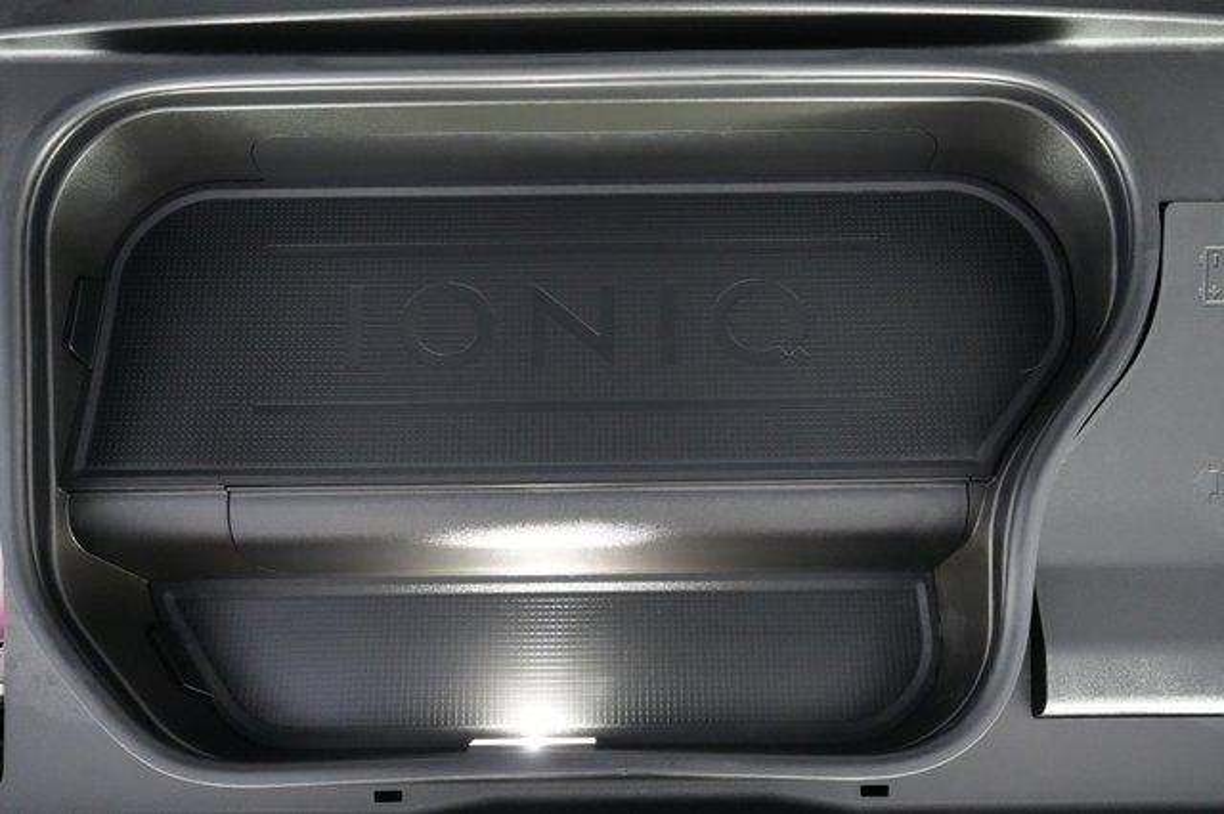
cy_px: 407
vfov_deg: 46.4
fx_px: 951
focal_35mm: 28
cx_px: 612
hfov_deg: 65.5
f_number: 2.8
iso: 12800
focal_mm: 28
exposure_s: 1/125
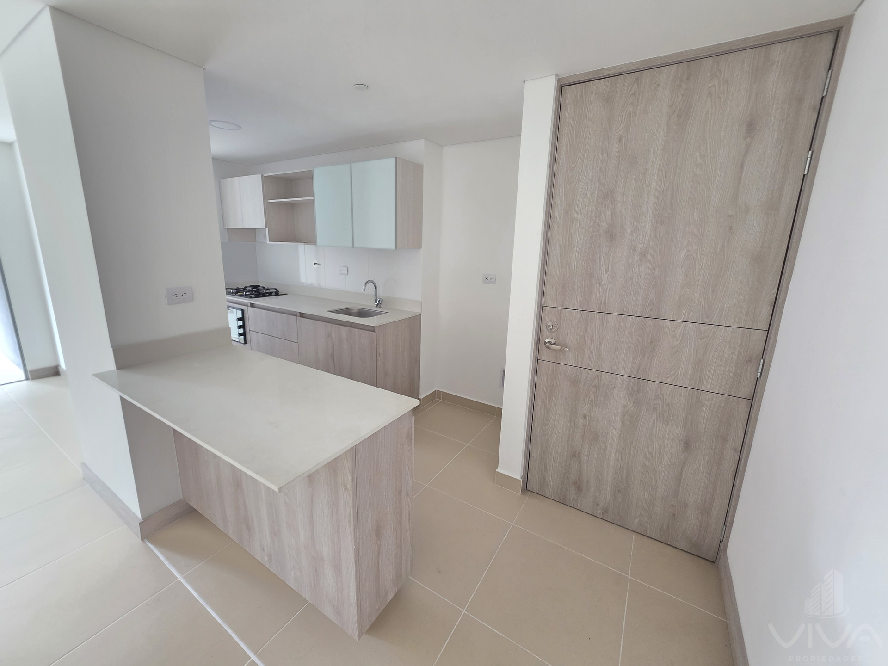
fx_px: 333
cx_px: 444
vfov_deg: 89.9
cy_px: 333
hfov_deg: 106.2
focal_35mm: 13
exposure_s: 1/60
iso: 200
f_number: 1.9
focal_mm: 2.2
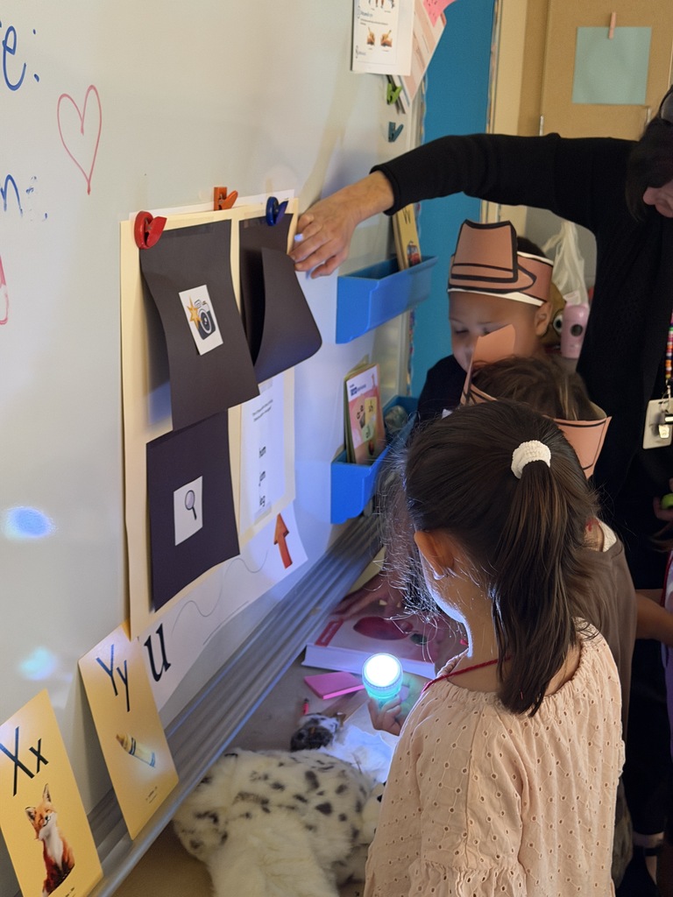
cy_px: 448
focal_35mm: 48
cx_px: 336
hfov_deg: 30.3
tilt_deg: -15.1
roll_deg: -2.0
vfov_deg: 39.7
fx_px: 1244
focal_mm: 6.76
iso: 640
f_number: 1.78
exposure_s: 1/30
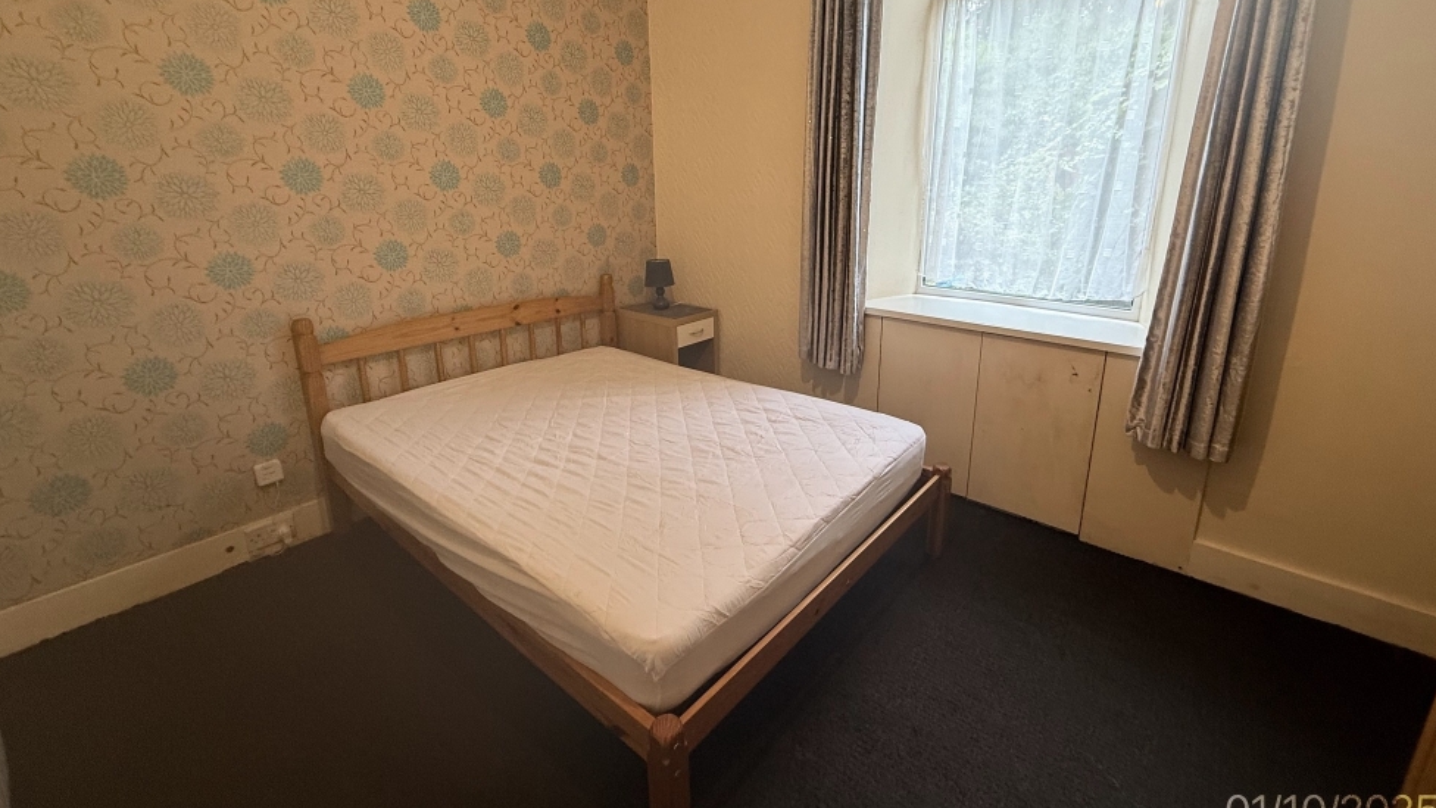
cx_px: 752
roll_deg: -0.1
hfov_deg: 99.3
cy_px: 328
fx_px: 609
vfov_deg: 66.5
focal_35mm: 16
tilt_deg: -14.1
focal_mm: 2.22
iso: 160
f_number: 2.2
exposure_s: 1/50
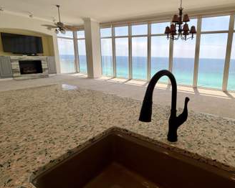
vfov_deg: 67.8
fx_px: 139
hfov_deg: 77.4
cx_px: 160
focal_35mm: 20
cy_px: 81
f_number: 2.2
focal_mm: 2.22
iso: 64
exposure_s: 1/433
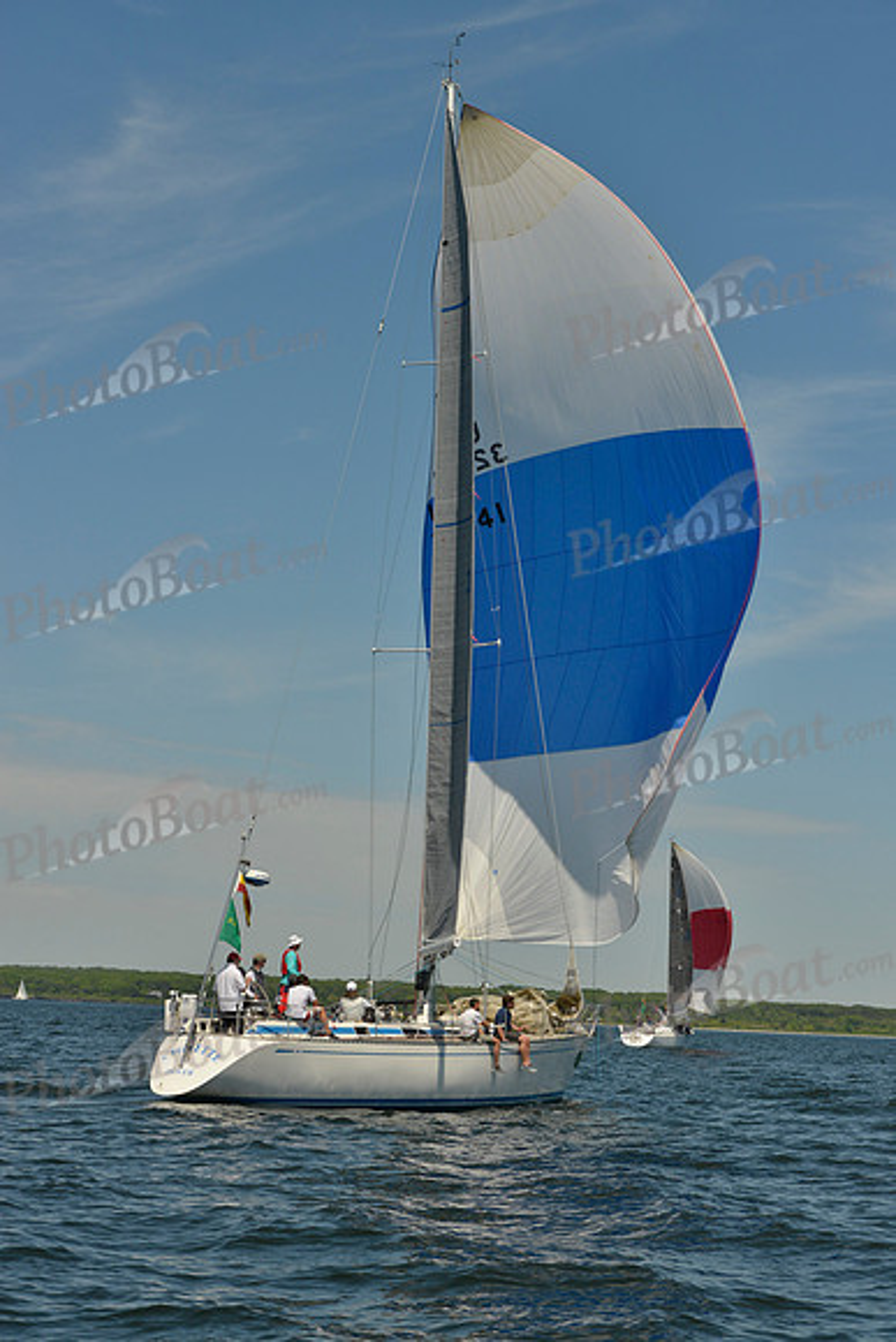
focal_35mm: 70
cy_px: 671
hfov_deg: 19.5
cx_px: 448
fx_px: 2612
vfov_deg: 28.8
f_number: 9
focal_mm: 70
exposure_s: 1/1600
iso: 280
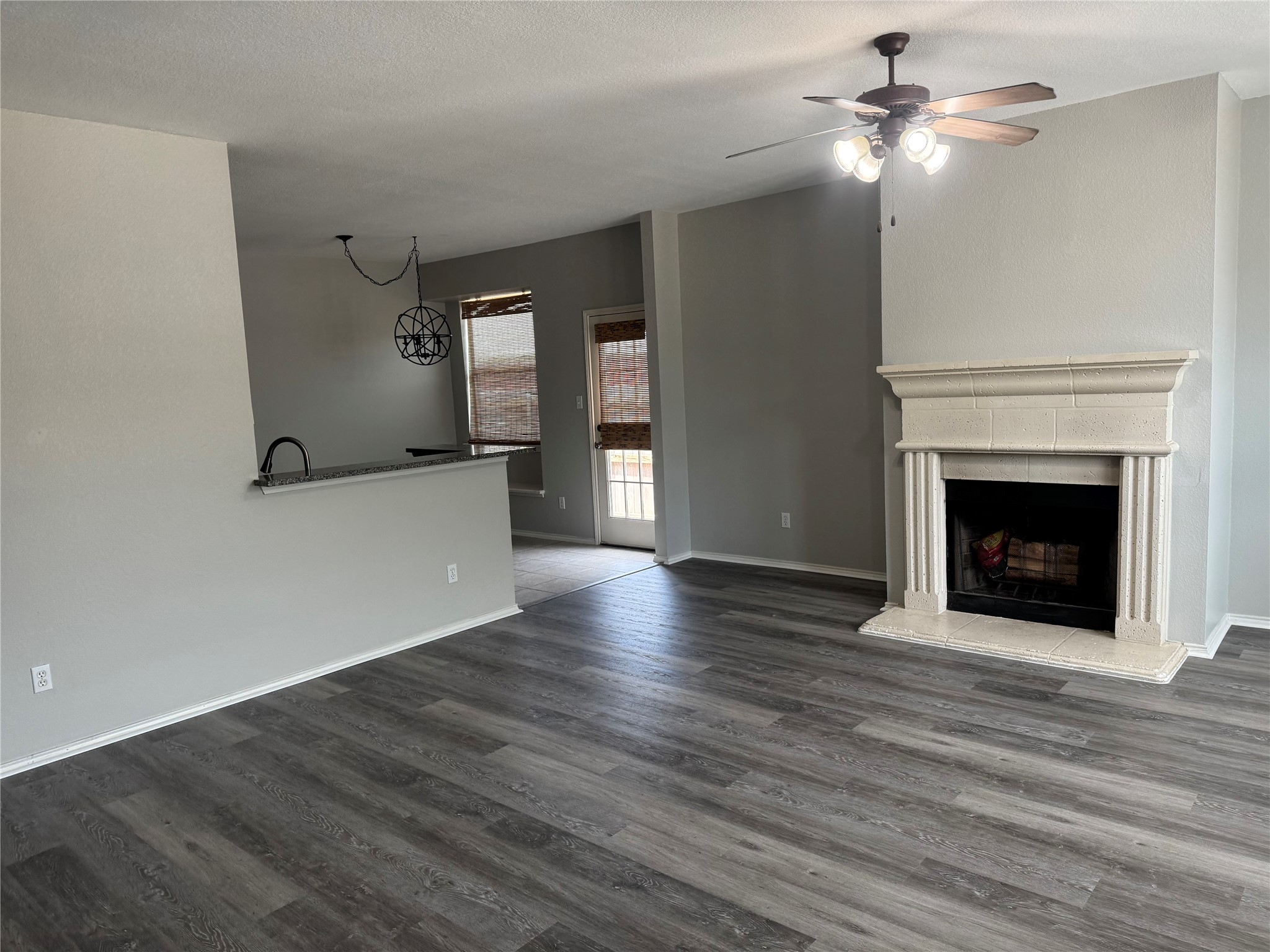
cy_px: 476
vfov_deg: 56.8
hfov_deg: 71.6
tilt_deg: -7.0
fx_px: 881
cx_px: 635
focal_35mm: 24
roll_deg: +2.9
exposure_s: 1/121
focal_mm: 6.76
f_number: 1.78
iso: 160
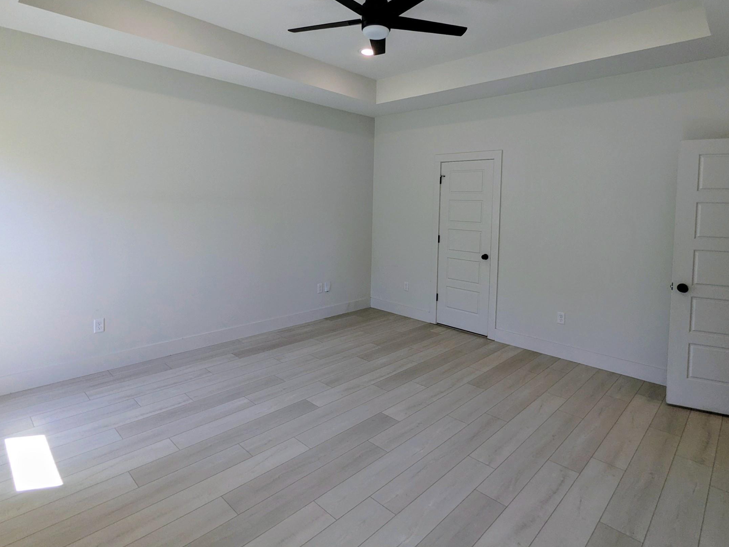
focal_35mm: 19
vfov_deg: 68.1
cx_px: 374
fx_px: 400
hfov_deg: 84.6
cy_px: 223
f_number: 2.2
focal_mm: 2.35
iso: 54
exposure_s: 1/120
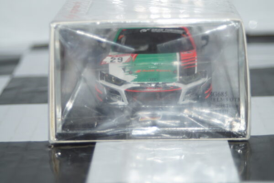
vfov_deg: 13.0
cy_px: 92
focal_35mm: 105
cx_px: 137
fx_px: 799
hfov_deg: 19.5
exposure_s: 1/80
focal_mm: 70
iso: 320
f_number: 5.6
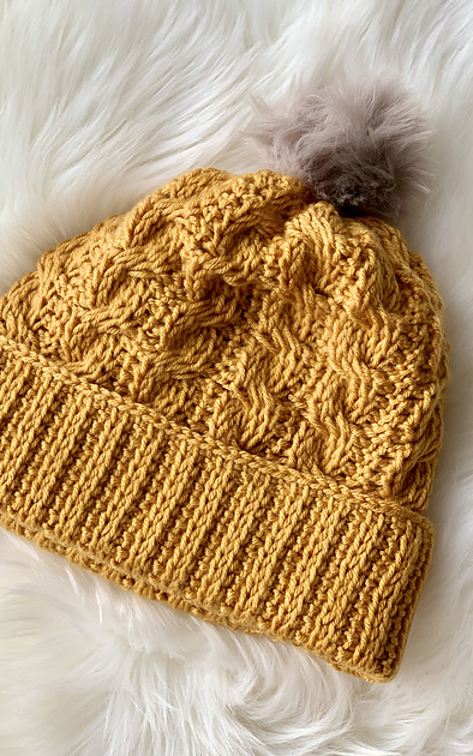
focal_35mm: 56
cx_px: 212
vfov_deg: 36.3
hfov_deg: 23.1
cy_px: 382
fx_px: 1154
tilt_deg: -84.9
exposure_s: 1/50
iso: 80
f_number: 2.4
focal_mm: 6
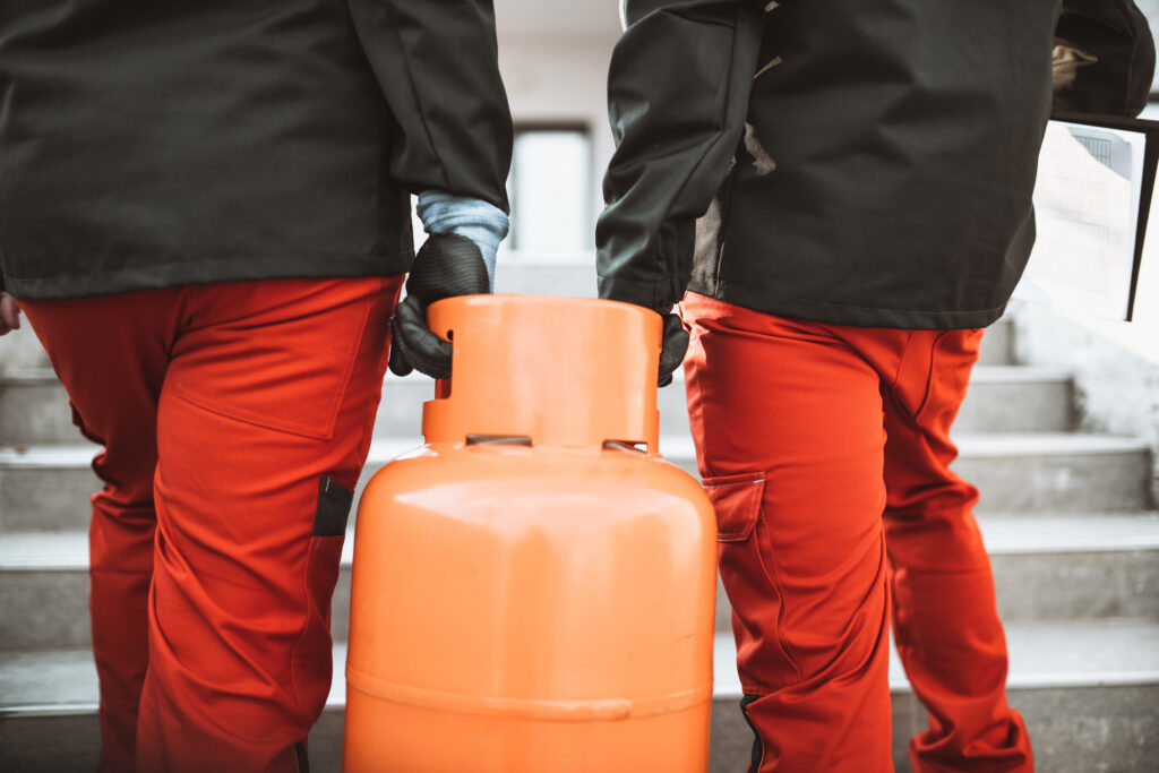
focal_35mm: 35
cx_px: 580
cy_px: 386
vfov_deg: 37.9
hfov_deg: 54.4
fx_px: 1127
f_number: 1.8
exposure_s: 1/1600
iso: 200
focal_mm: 35
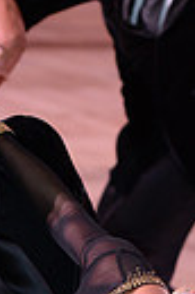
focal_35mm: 425
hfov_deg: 3.2
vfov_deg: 4.8
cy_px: 468
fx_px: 3471
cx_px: 117
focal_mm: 95
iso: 2000
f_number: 4
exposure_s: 1/250
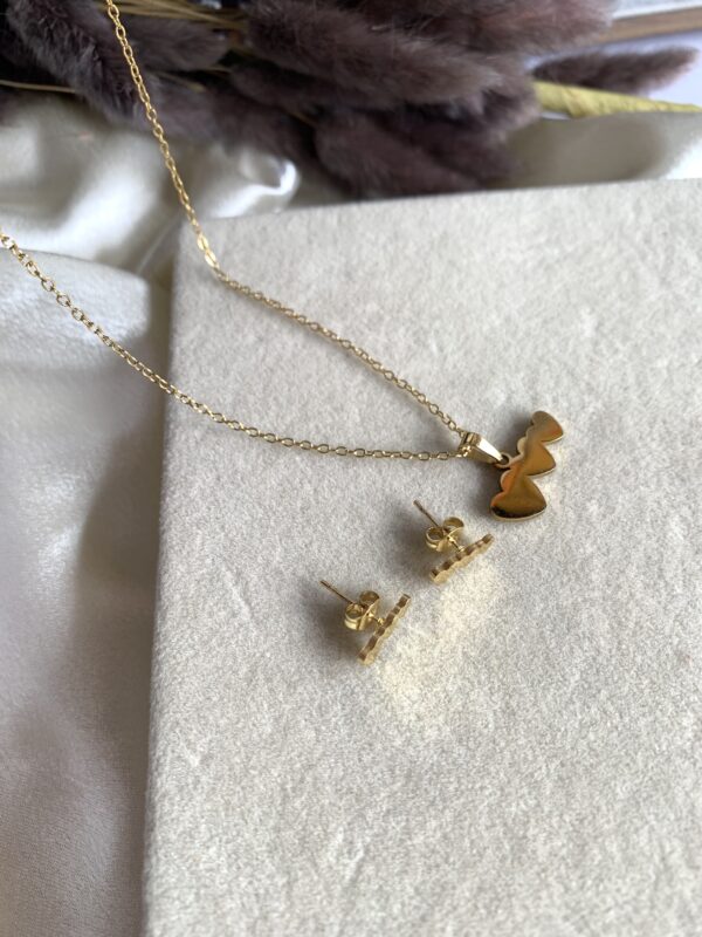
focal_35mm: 26
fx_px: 703
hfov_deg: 53.1
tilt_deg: -59.1
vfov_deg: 67.3
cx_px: 351
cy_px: 468
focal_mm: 4.25
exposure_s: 1/100
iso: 25
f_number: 1.8
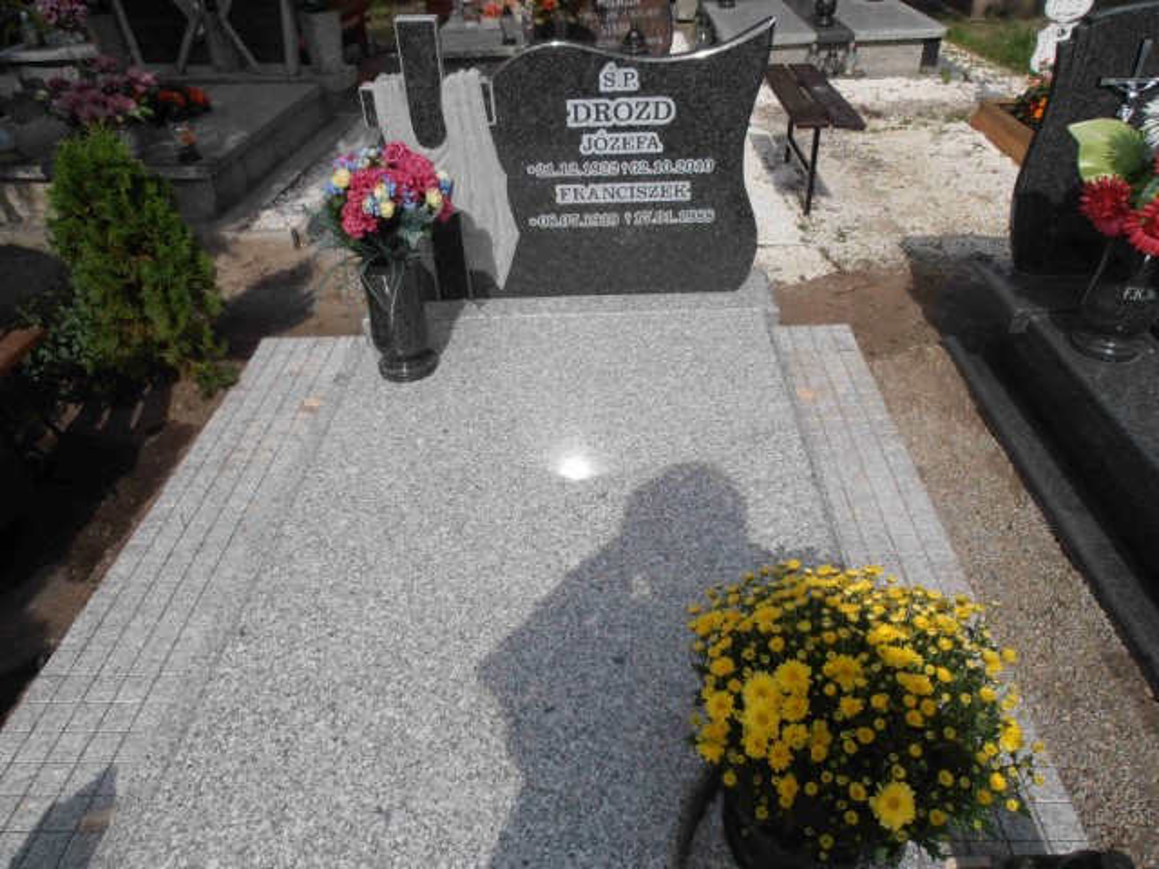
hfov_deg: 71.6
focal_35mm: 24
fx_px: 804
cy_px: 434
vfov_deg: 56.8
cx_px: 580
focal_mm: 4.2
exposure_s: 1/1600
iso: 80
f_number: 3
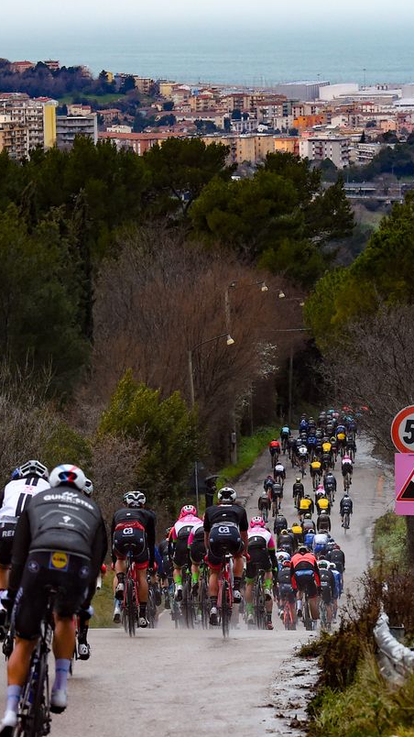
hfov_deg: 5.4
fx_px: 4393
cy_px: 390
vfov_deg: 9.6
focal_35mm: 225
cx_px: 301
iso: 1600
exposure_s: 1/1000
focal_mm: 135
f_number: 7.1
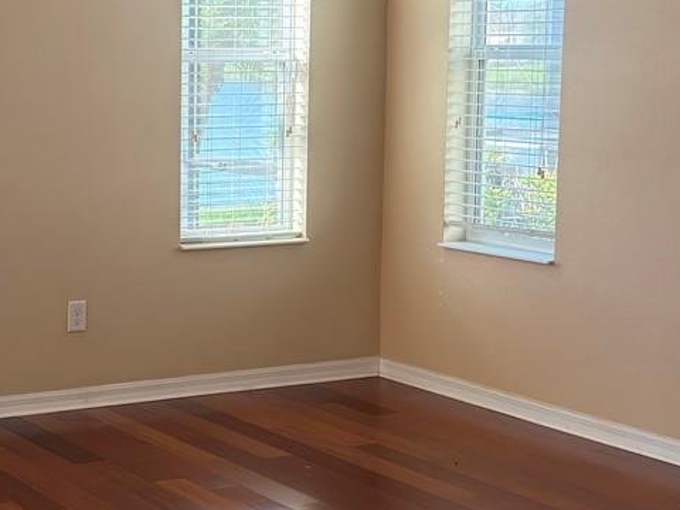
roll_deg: +0.3
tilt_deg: -5.6
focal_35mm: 80
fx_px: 1572
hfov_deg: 23.7
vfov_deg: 18.4
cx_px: 65
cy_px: 207
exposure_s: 1/211
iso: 160
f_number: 1.78
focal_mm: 6.76
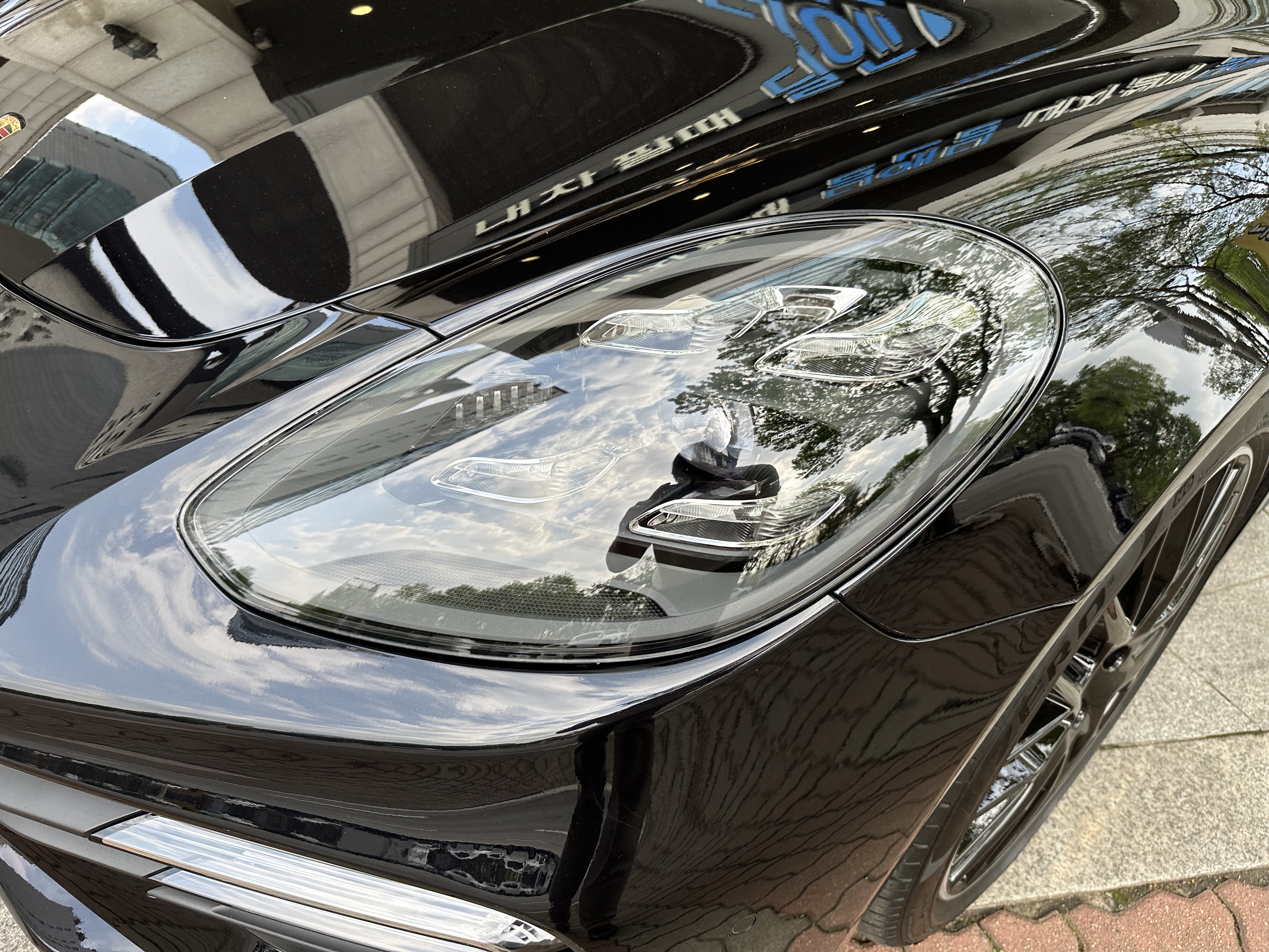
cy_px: 476
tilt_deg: -32.8
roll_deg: -4.9
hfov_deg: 71.6
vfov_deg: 56.8
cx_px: 634
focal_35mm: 24
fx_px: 880
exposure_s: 1/594
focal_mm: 6.86
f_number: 1.78
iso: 80
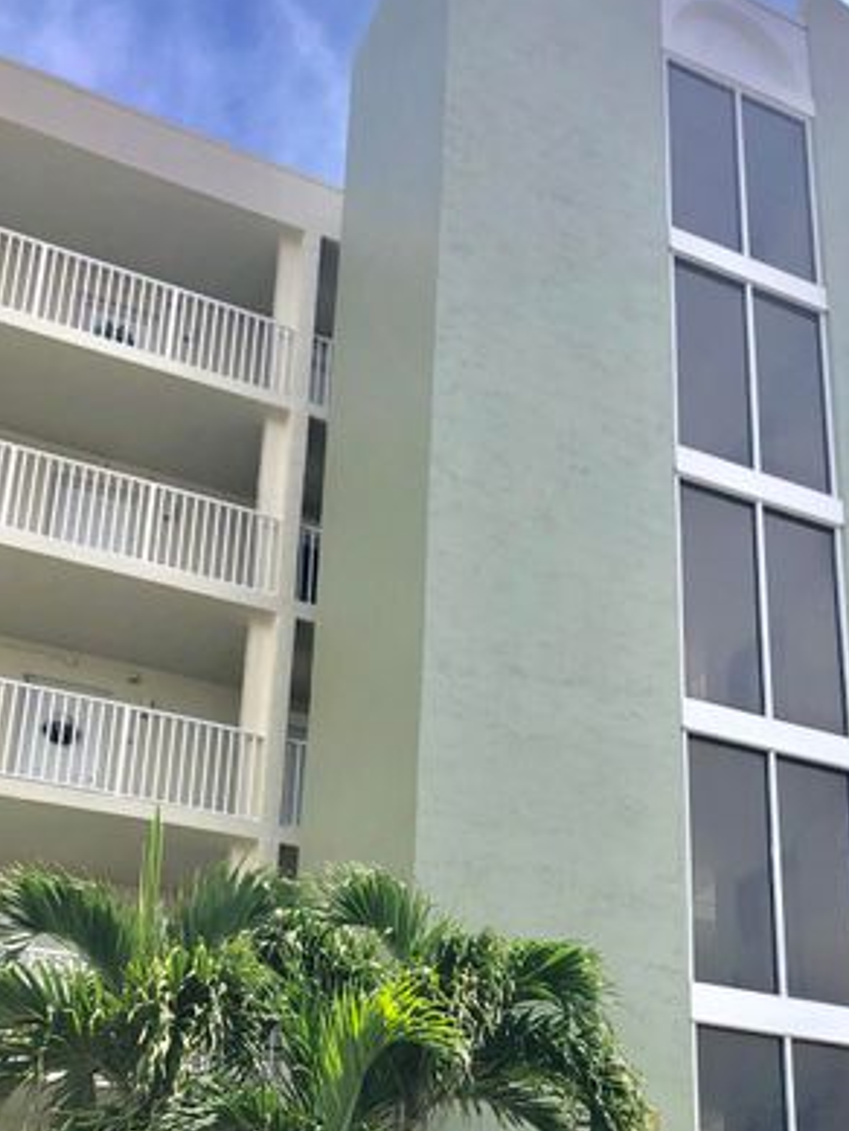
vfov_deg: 38.6
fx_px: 1569
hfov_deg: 29.8
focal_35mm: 48
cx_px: 631
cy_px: 853
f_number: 1.8
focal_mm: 3.99
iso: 20
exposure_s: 1/1919
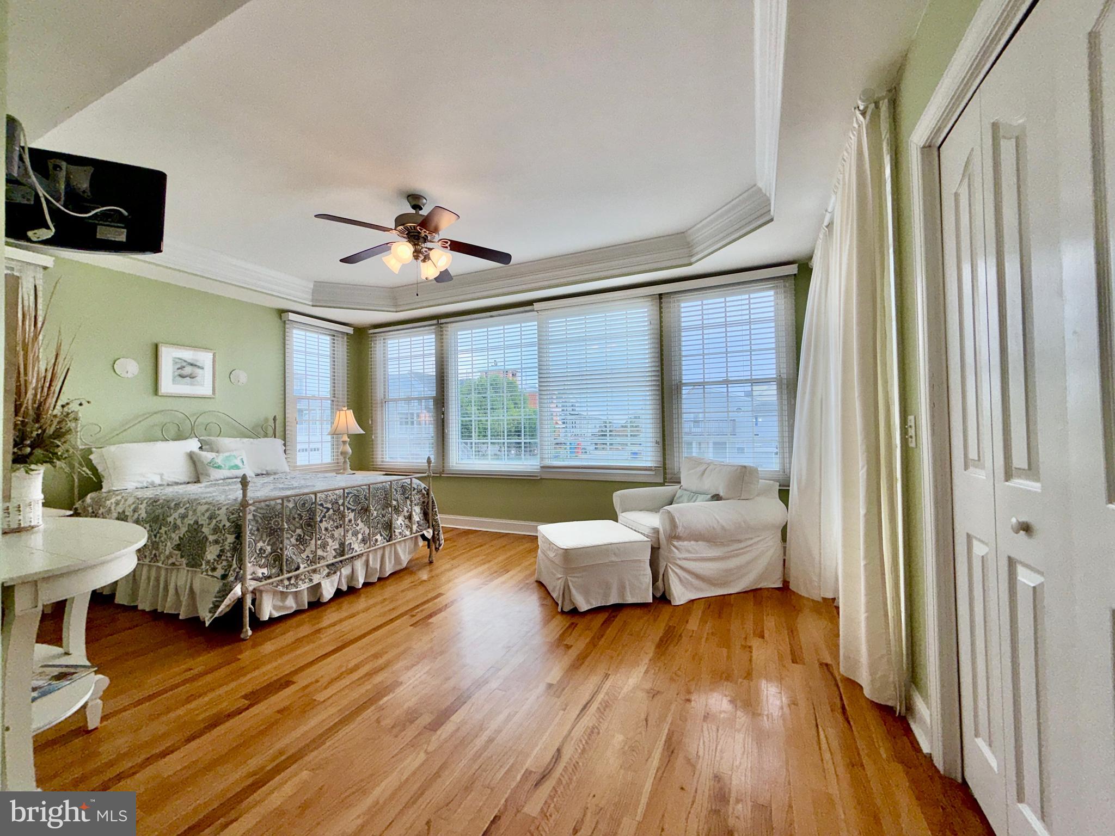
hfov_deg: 102.1
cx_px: 558
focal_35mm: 14
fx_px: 451
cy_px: 418
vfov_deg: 85.7
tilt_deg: +1.3
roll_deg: +2.2
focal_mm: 2.22
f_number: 2.2
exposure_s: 1/186
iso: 16
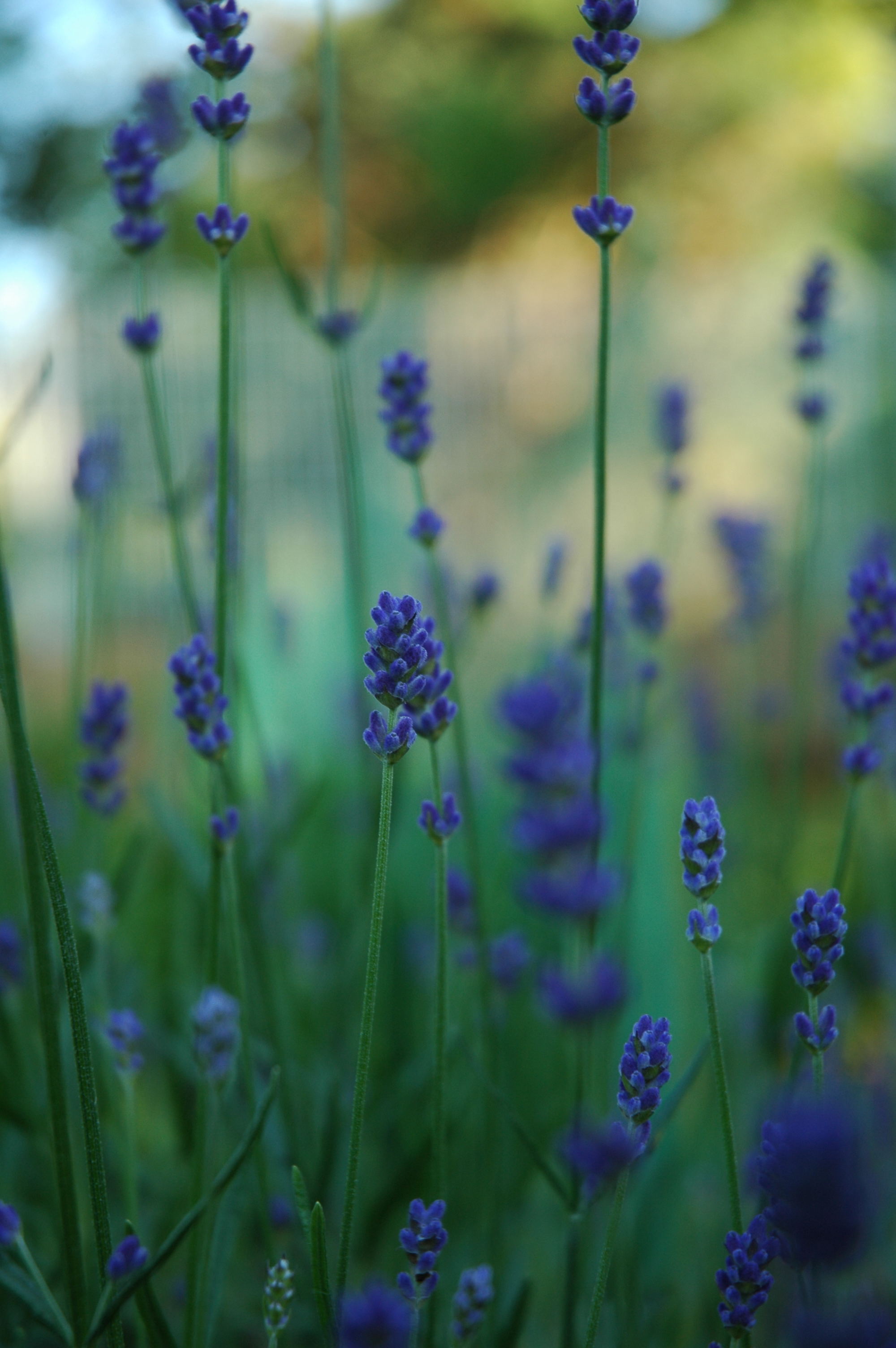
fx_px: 3646
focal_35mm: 98
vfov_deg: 20.9
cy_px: 674
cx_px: 448
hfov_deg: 14.0
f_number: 4.5
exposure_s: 1/100
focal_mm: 65
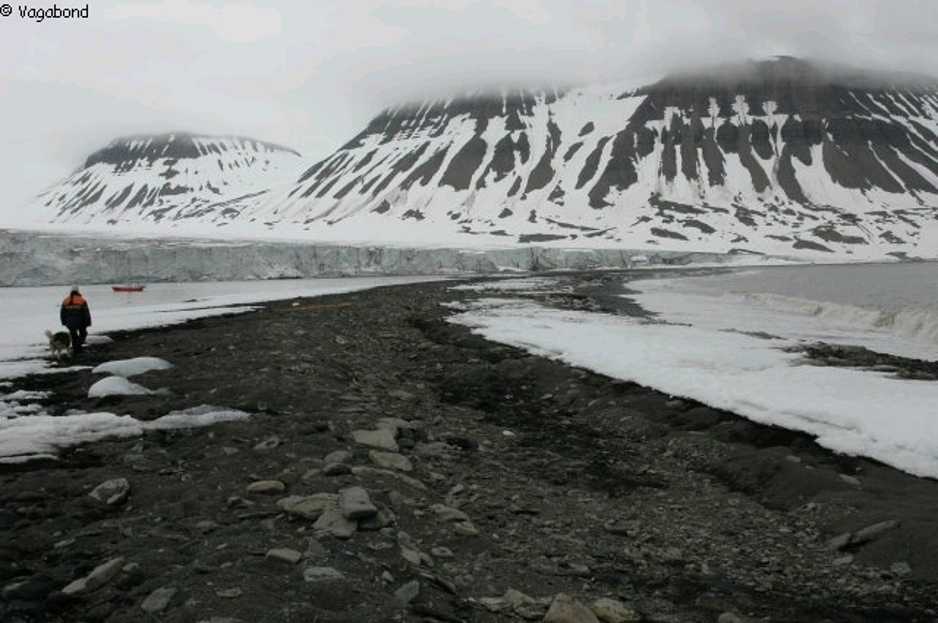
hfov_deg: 45.0
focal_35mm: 44
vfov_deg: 30.8
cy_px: 312
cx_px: 469
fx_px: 1132
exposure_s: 1/250
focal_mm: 29
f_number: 8
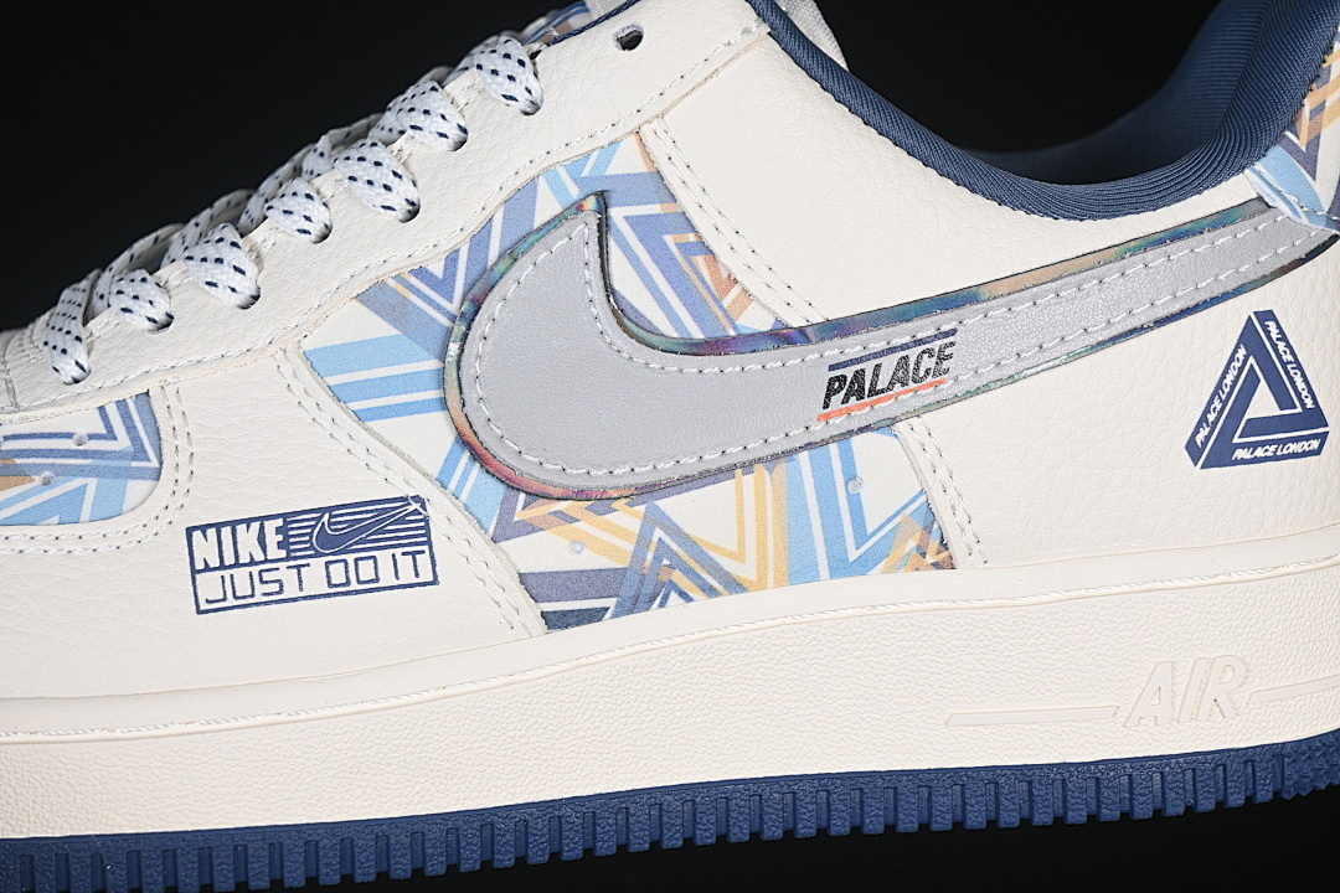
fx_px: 2791
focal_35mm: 75
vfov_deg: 18.2
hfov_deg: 27.0
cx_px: 670
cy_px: 446
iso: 160
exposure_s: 1/80
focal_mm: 50
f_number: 7.1
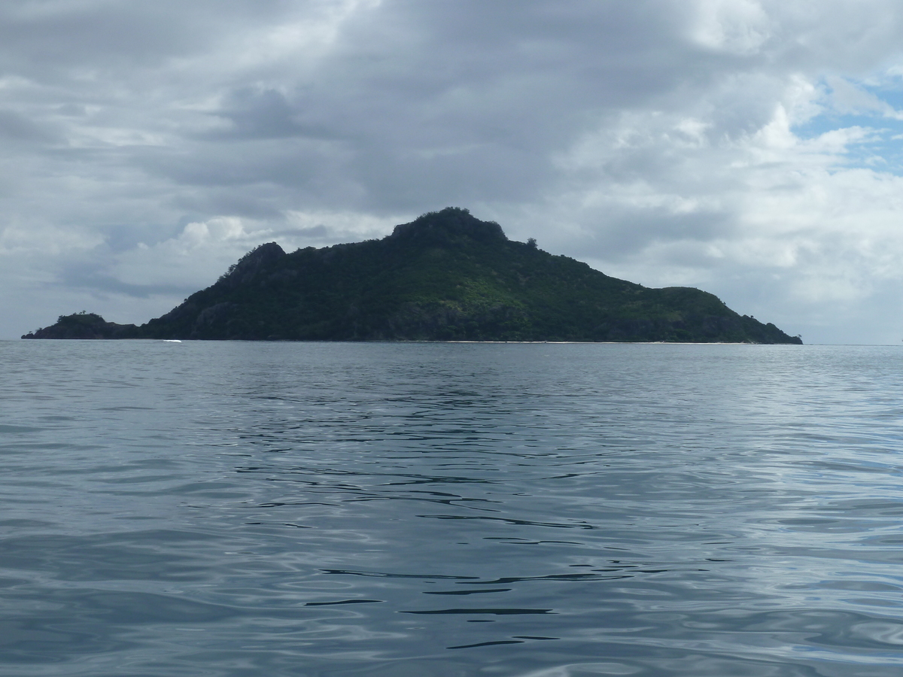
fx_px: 1643
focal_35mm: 63
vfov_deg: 23.3
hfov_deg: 30.7
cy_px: 338
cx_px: 452
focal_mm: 10.3
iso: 80
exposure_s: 1/640
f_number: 5.6
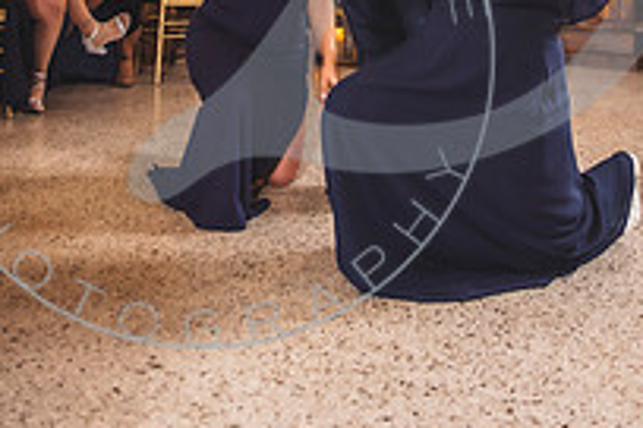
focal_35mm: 53
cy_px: -183
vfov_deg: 21.9
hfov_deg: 37.5
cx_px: 344
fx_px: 947
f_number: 2.8
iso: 100
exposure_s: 1/100
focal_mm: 24
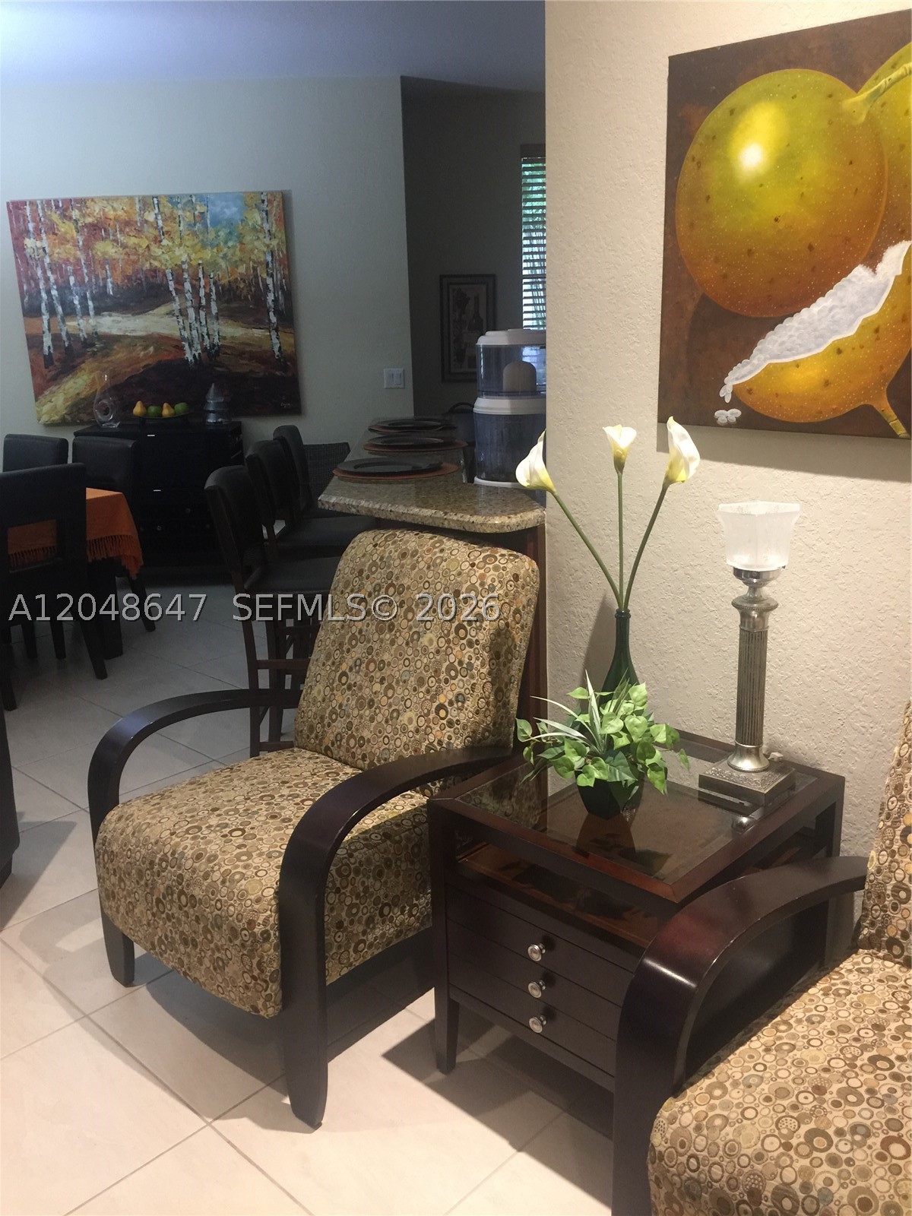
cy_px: 608
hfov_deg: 48.2
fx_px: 1019
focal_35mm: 29
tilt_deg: -14.9
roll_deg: +2.1
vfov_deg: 61.7
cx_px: 456
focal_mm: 4.15
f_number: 2.2
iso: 100
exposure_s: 1/15
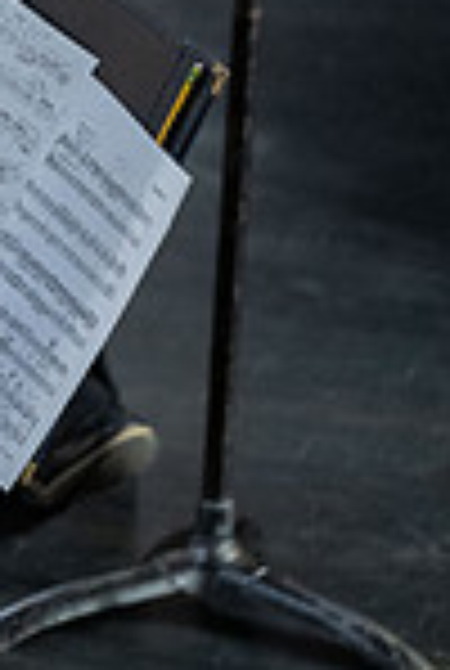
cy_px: -20
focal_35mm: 777
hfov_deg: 1.8
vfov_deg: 2.6
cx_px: -549
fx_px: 14500
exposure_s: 1/400
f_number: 2.8
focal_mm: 200
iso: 1600
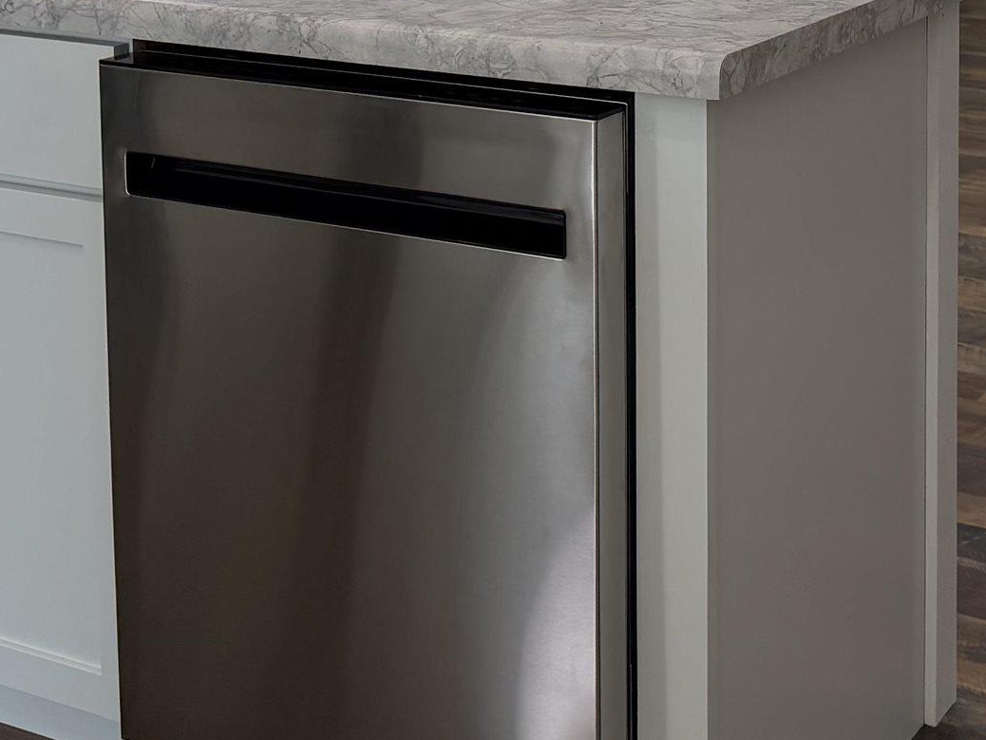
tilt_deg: -6.7
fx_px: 2023
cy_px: -100
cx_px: 762
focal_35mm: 71
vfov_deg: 19.7
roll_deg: +0.5
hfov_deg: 27.0
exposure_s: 1/555
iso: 100
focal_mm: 6.76
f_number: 1.78
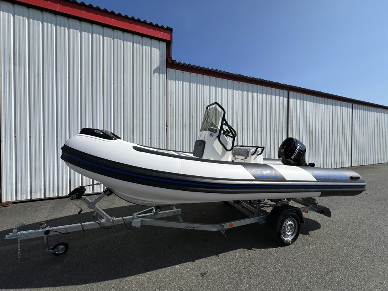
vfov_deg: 89.9
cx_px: 194
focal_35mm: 13
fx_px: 146
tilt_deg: -1.8
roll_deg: -0.7
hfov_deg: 106.2
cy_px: 146
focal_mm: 1.57
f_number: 1.8
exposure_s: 1/3922
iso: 32
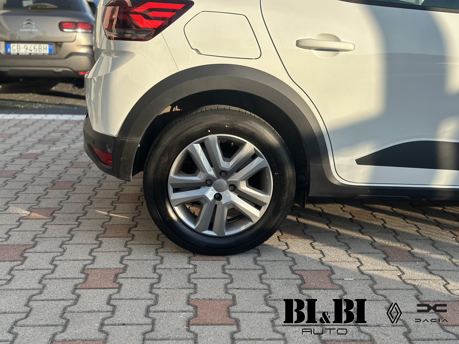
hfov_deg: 39.7
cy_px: 172
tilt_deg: -12.5
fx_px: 636
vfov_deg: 30.3
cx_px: 230
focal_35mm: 48
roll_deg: +0.1
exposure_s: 1/2532
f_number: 1.78
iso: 80
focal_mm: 6.86
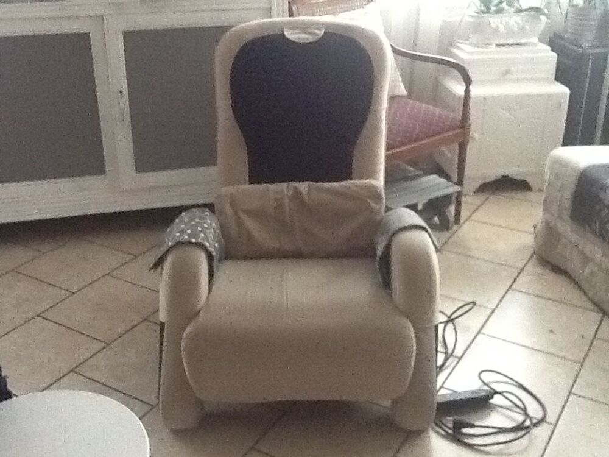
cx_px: 304
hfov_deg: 42.9
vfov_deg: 32.9
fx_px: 774
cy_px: 228
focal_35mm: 44
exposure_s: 1/24
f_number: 2.4
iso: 320
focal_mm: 2.03
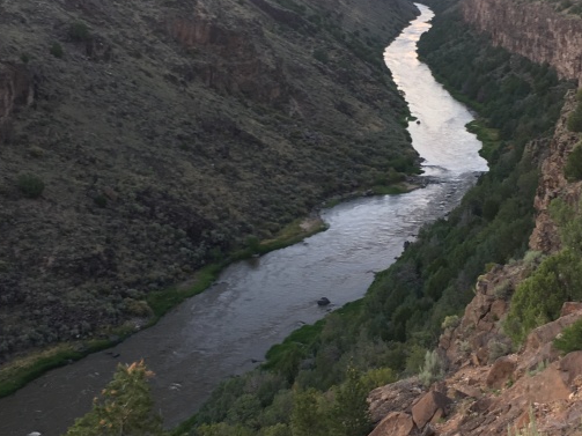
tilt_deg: -10.9
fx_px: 992
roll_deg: -2.6
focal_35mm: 59
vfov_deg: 24.8
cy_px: 186
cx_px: 390
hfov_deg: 32.4
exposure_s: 1/30
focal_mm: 4.15
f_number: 2.2
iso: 25
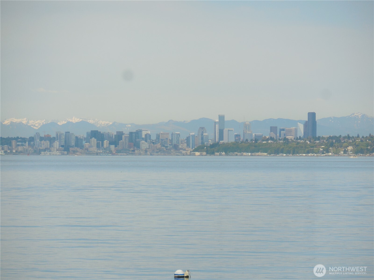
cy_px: 140
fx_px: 2766
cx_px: 187
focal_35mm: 256
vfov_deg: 5.8
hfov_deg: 7.7
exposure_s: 1/500
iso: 125
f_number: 6
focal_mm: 46.1
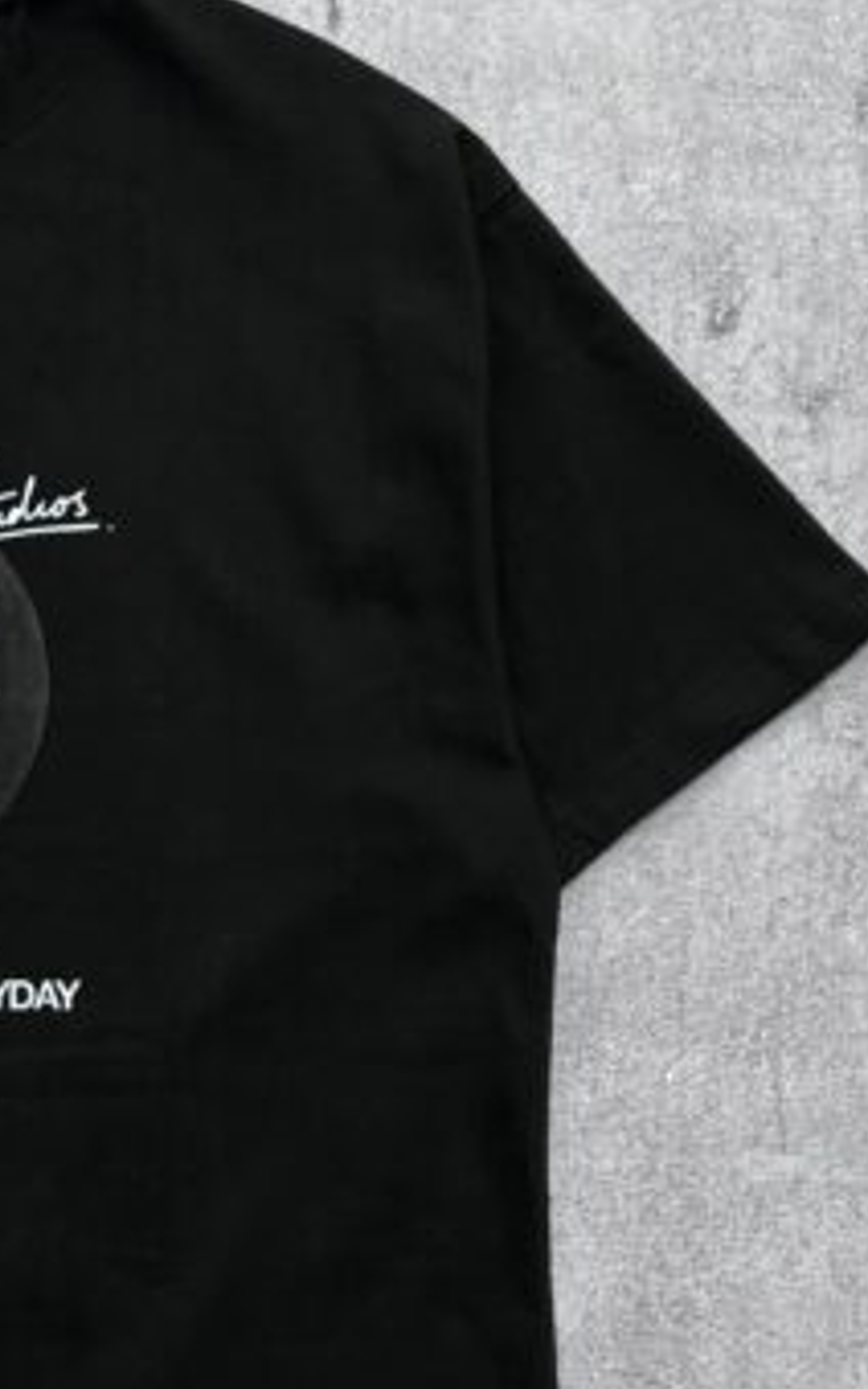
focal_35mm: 65
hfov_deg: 19.0
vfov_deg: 31.3
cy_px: 901
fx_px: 2459
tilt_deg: -84.1
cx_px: -147
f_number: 1.5
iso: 64
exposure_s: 1/100
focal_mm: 5.7
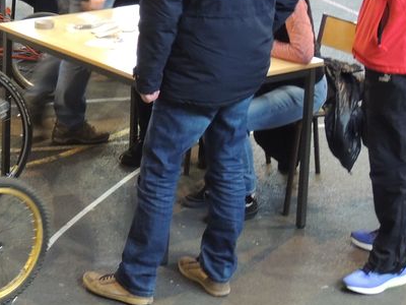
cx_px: 26
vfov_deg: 13.4
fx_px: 1290
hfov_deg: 17.6
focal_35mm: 110
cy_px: 66
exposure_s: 1/13
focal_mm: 7.6
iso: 400
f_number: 3.4
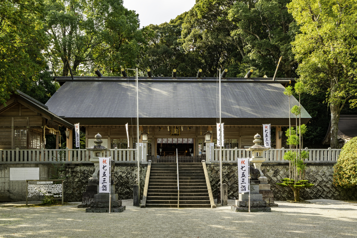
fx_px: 347
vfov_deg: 37.9
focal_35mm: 35
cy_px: 119
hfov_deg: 54.4
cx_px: 178
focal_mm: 35
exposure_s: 1/125
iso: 160
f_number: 7.1
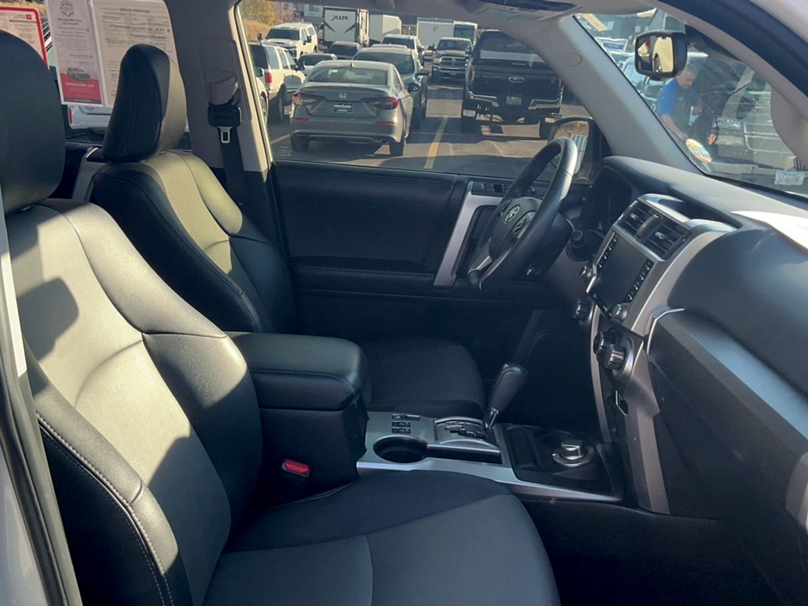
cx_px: 404
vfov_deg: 46.8
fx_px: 700
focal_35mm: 30
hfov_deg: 60.0
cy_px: 303
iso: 32
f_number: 1.8
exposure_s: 1/273
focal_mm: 3
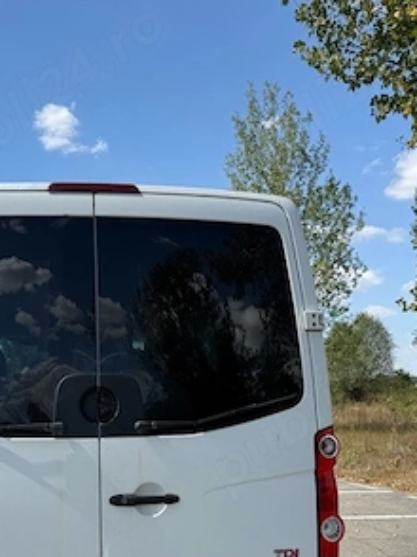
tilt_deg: +0.2
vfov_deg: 38.1
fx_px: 788
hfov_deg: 29.3
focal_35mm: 49
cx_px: 116
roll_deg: +1.1
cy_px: 405
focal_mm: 6.76
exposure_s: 1/3953
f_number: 1.78
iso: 80
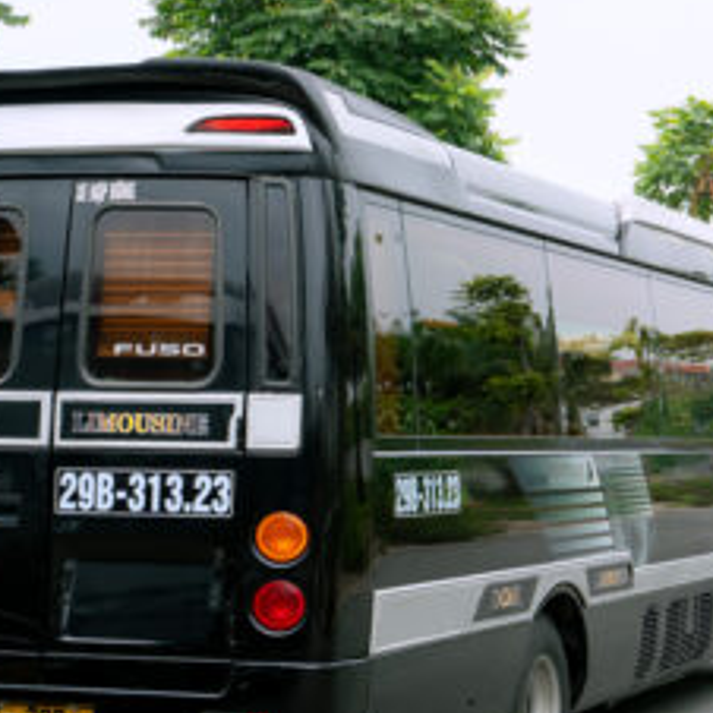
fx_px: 2260
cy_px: 256
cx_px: 672
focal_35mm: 97
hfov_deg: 17.6
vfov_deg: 17.9
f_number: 8
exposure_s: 1/160
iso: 800
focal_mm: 43
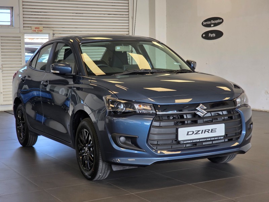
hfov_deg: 28.2
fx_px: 536
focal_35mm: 69
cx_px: 134
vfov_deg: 21.3
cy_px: 101
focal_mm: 7.9
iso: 125
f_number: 2.4
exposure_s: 1/100
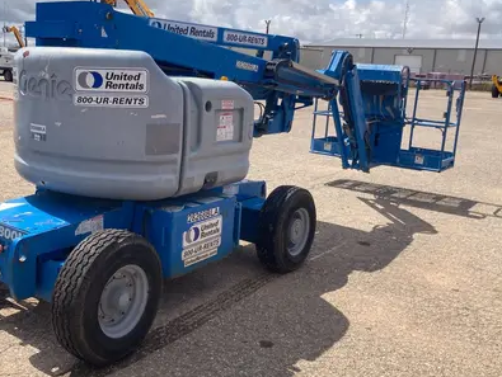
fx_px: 566
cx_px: 170
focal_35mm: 39
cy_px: 169
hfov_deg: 47.1
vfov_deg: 36.8
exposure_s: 1/2703
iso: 20
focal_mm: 3.99
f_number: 1.8
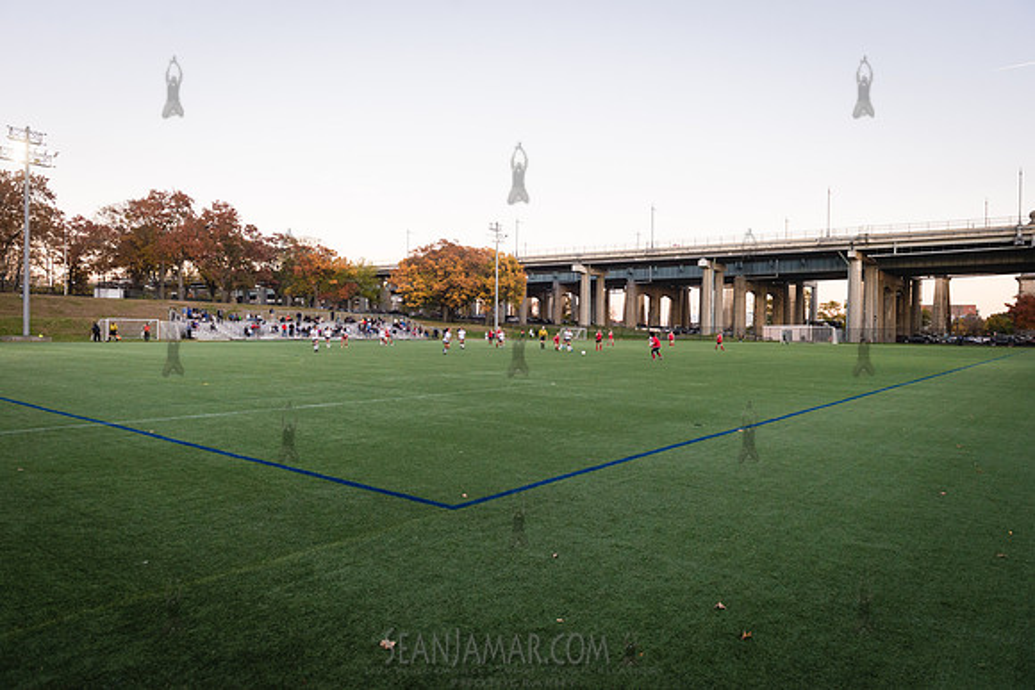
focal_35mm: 24
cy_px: 345
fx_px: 690
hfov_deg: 73.7
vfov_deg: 53.2
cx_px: 518
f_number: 5
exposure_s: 1/500
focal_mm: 24
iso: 2000
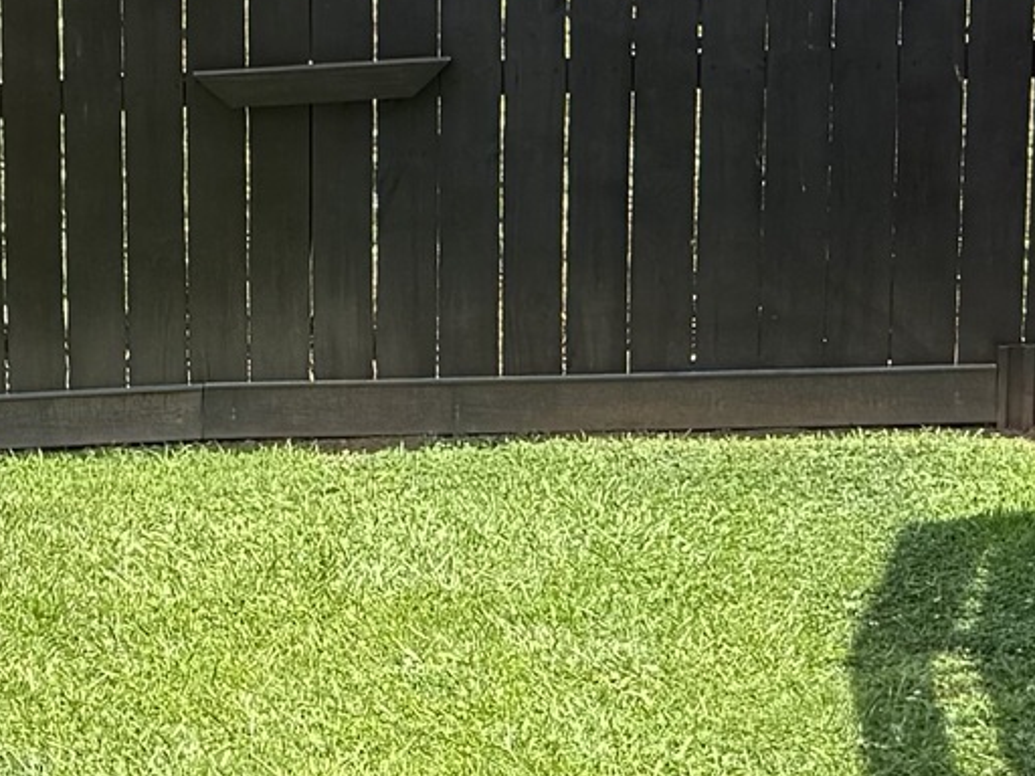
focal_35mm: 144
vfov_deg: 10.3
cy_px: 422
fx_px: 4306
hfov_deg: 12.8
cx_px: -673
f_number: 1.78
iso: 80
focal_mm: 6.76
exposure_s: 1/1560
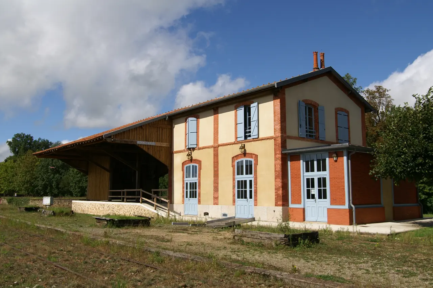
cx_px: 216
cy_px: 144
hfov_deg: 57.3
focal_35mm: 33
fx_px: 397
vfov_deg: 39.9
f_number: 8
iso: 100
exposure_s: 1/640
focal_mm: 22
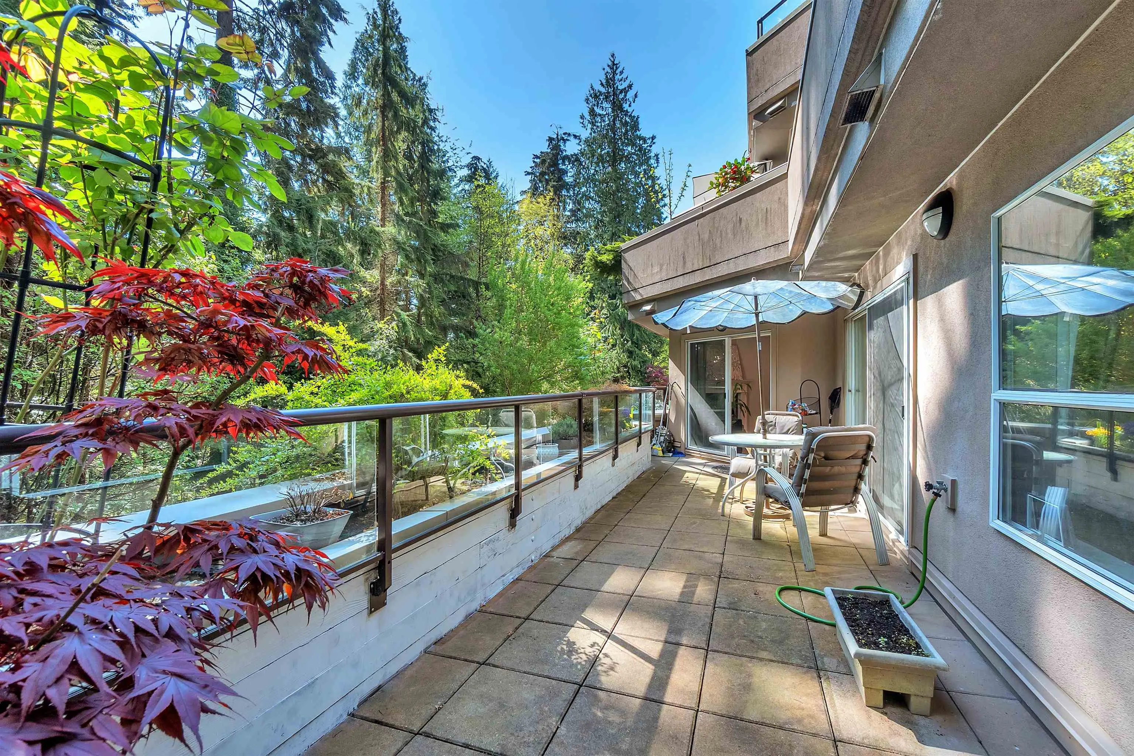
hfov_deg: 100.4
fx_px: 472
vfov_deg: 77.3
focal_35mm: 15
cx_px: 567
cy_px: 378
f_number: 22
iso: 320
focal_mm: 10
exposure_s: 1/80
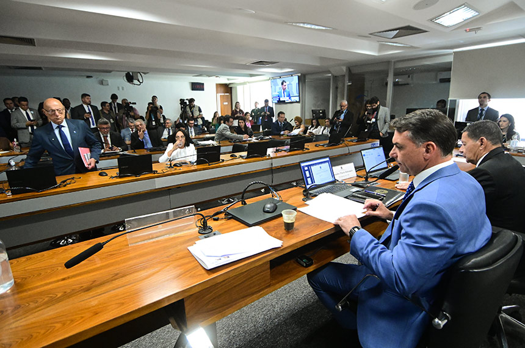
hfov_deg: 90.1
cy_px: 174
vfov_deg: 67.2
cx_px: 262
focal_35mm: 18
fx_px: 262
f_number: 4.5
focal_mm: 12
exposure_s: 1/200
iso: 5000
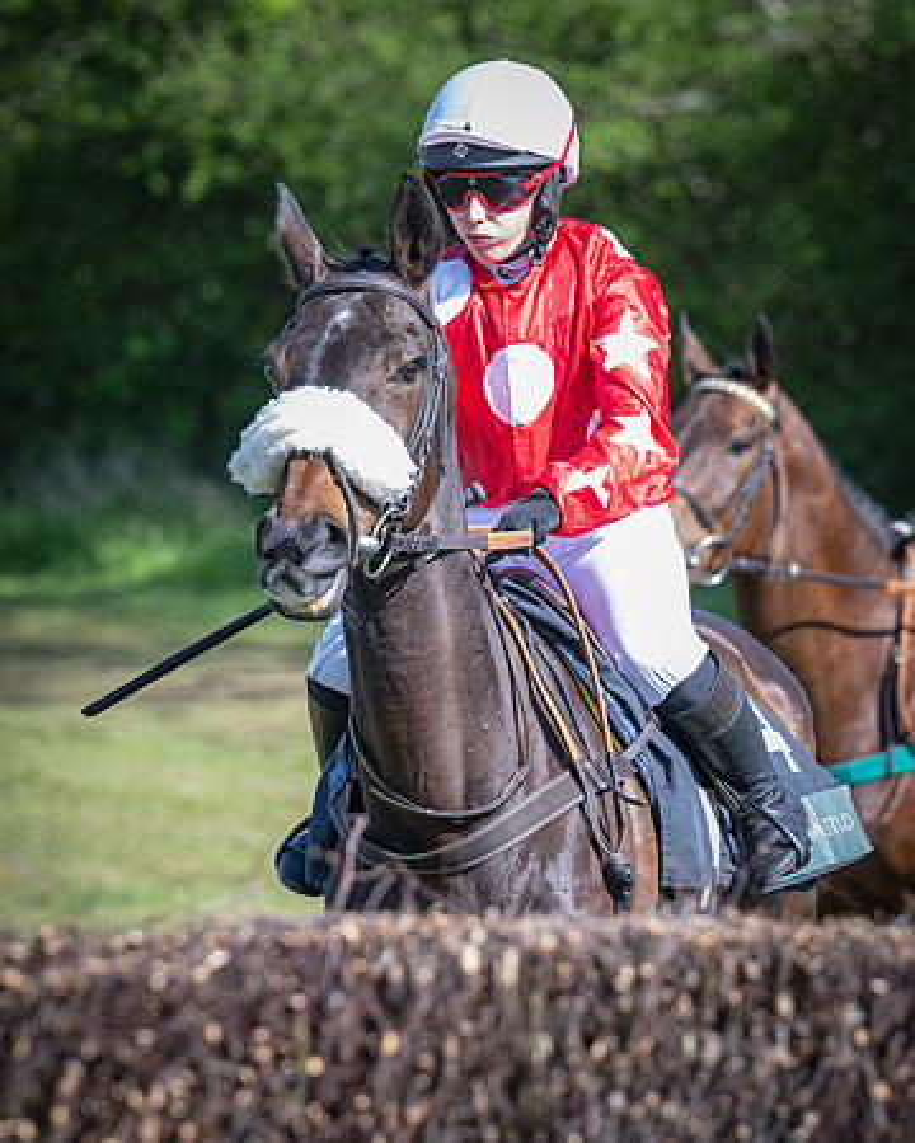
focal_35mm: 216
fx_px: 7323
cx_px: 447
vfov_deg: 8.9
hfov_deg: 7.2
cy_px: 594
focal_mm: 140
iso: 400
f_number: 4
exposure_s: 1/800
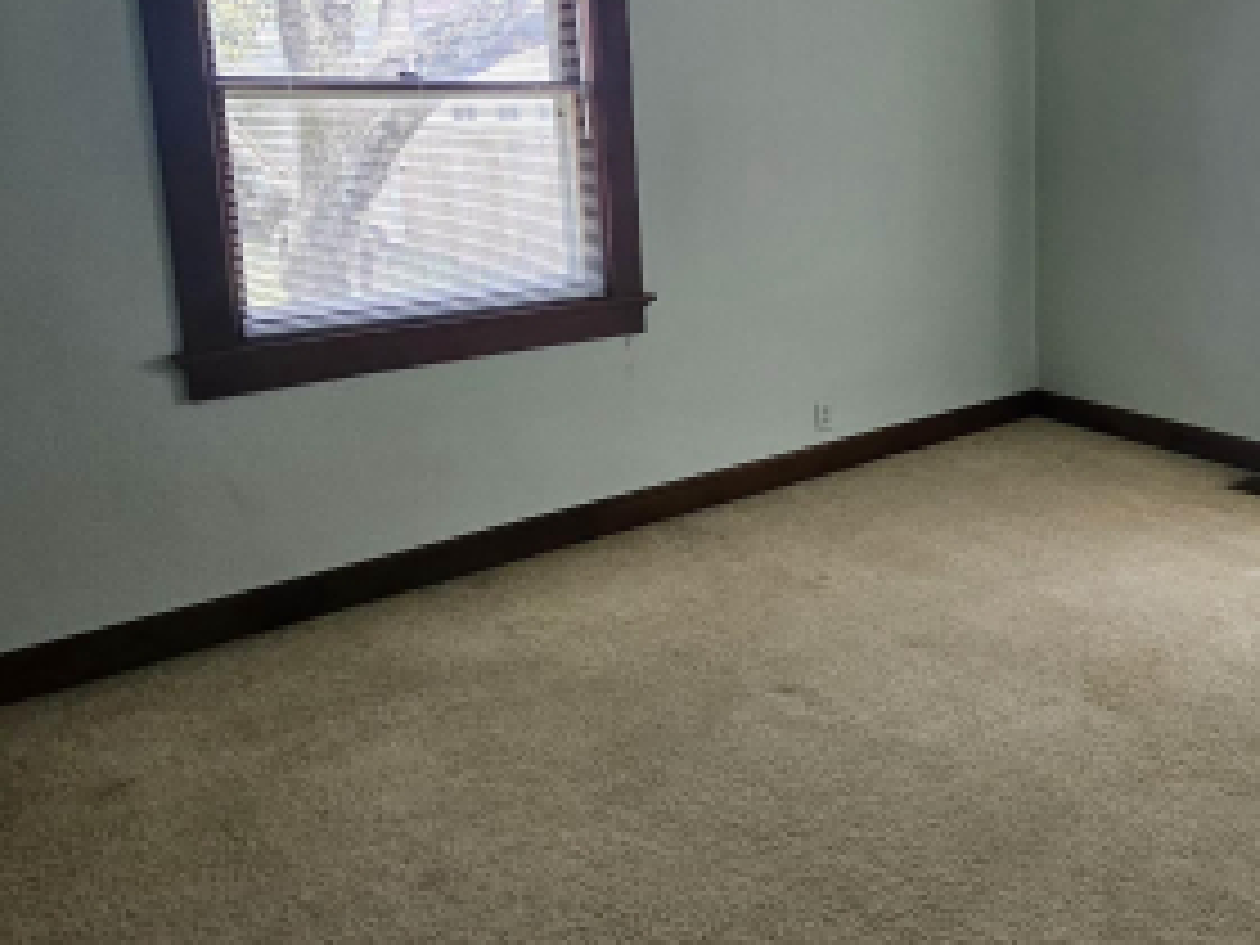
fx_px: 1128
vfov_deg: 44.7
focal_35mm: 31
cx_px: 1091
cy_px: 302
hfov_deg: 52.5
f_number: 2.2
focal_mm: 1.74
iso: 160
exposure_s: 1/60
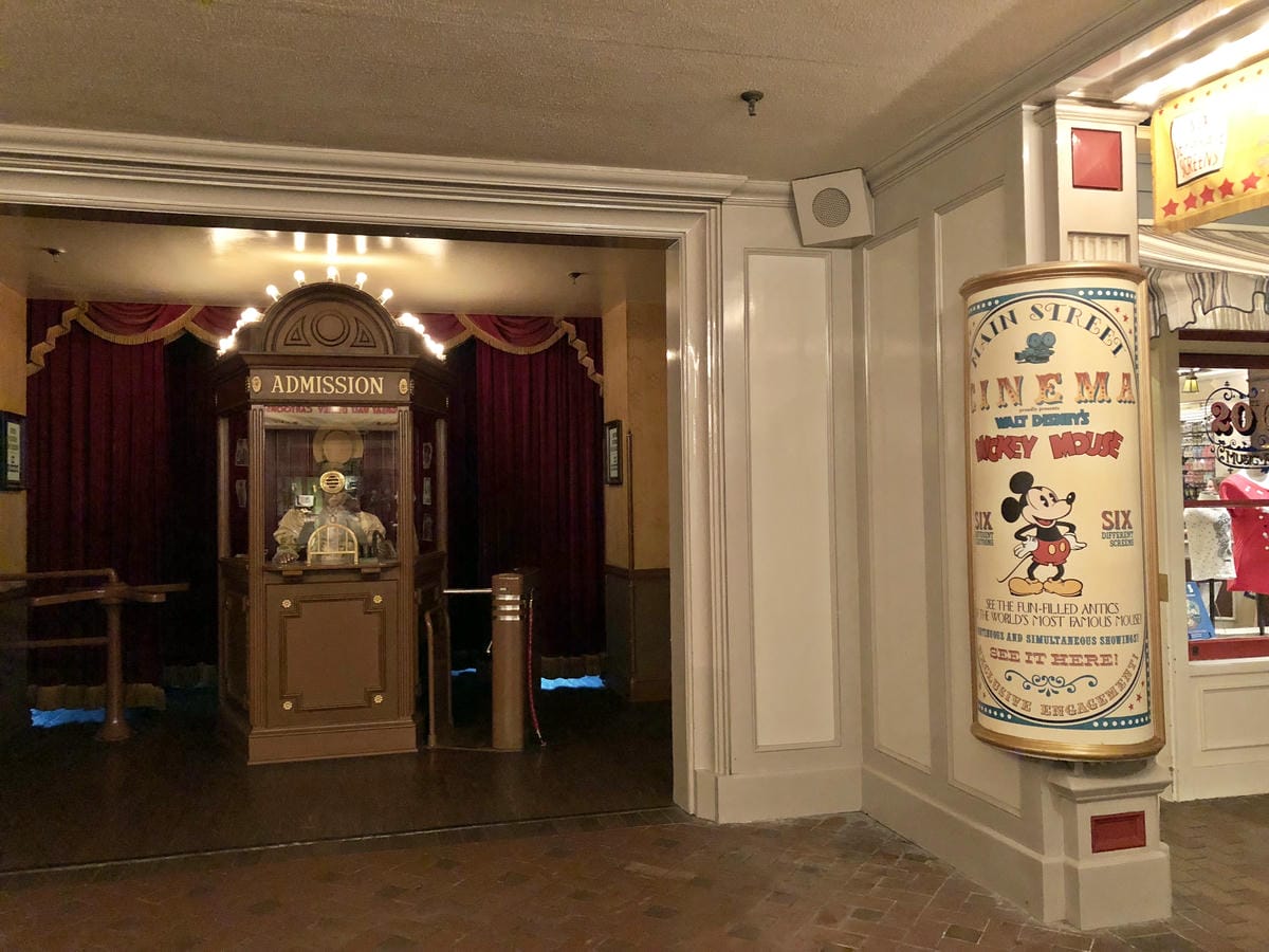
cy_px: 476
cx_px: 634
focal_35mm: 28
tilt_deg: +0.4
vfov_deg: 49.7
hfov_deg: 63.4
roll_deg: +0.7
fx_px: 1026
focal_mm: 3.99
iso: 100
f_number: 1.8
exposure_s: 1/6
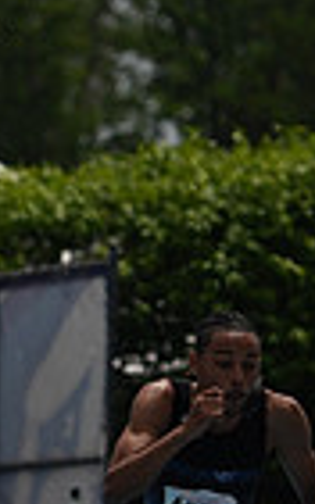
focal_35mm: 1180
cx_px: -691
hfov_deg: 1.1
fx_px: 16225
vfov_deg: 1.8
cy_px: 452
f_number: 6.3
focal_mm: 282
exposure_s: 1/6400
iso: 500
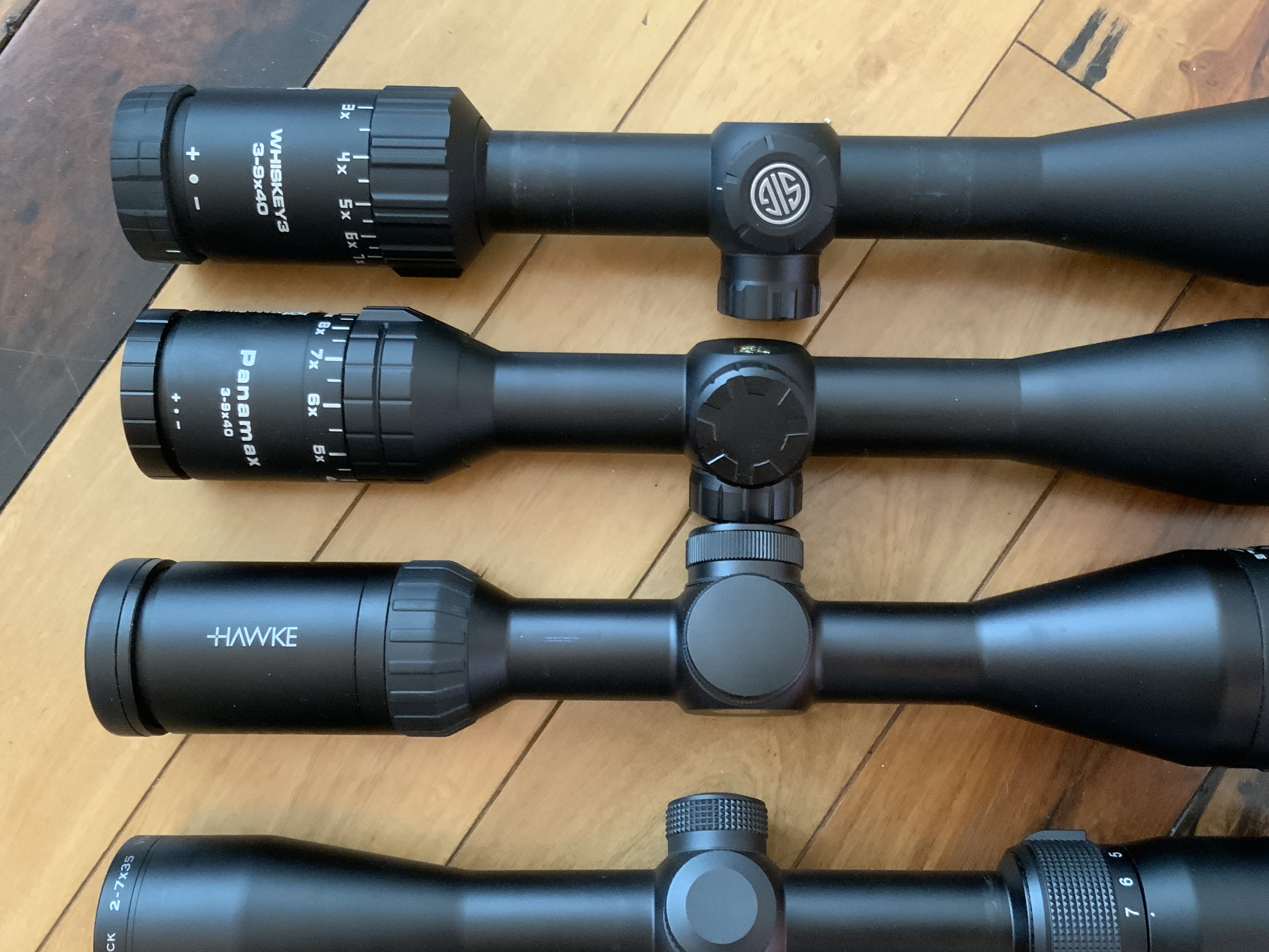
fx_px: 1356
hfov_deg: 50.1
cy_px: 522
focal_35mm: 37
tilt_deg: -87.3
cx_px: 688
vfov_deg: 38.6
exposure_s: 1/40
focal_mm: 3
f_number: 1.8
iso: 320
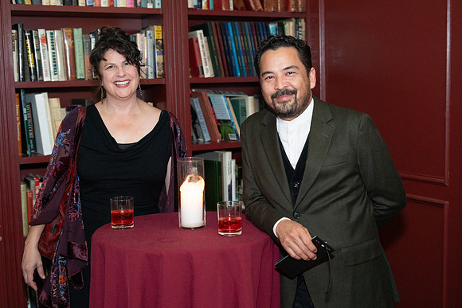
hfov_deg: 39.6
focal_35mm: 50
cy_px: 154
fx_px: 642
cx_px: 231
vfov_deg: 27.0
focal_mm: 50
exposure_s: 1/100
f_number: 2.8
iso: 800
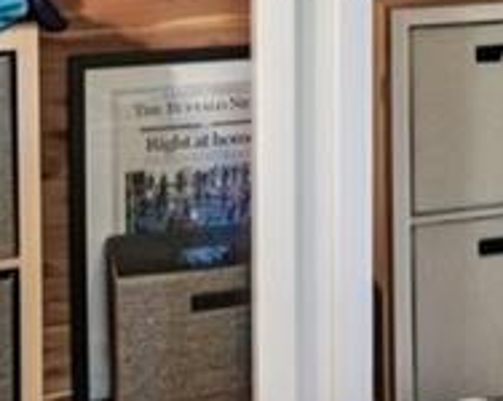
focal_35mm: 112
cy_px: -198
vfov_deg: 13.0
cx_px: 894
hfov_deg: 15.0
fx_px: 1666
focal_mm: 14
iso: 400
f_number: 7.1
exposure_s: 1/6
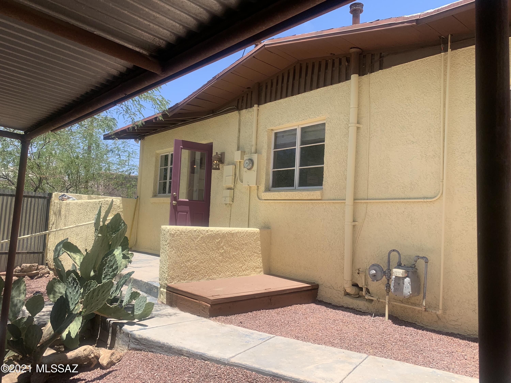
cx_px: 256
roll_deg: -2.5
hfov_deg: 67.3
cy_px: 192
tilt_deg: +5.7
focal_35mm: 26
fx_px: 384
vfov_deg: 53.1
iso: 25
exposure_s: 1/1610
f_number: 1.8
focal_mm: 4.25
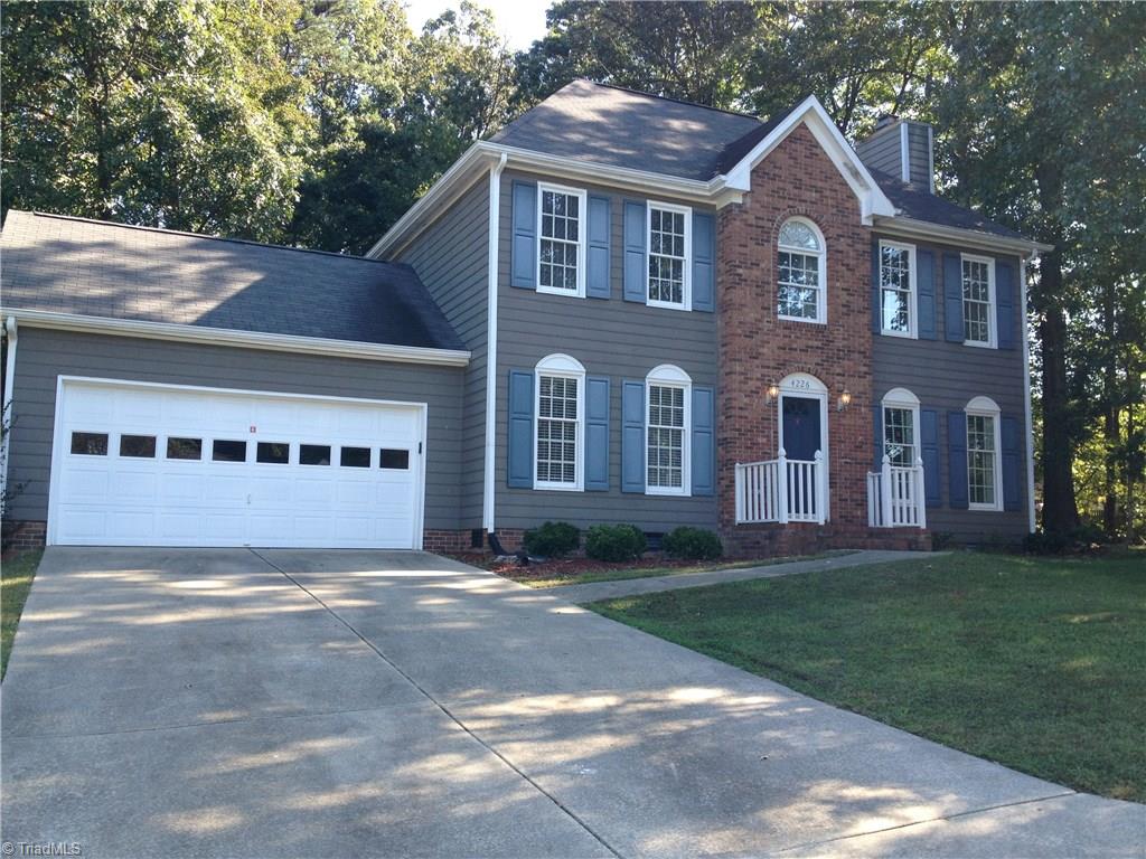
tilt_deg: +6.7
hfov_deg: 52.6
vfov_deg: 40.7
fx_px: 1159
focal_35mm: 35
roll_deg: -0.4
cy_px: 430
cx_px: 573
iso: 50
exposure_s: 1/260
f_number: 2.4
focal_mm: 4.28
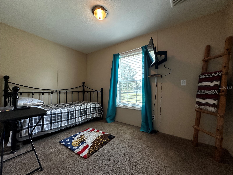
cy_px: 88
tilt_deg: +0.0
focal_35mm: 14
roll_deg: -0.8
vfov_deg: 85.7
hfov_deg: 102.1
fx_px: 94
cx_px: 116
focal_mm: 2.22
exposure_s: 1/120
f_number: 2.2
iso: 160
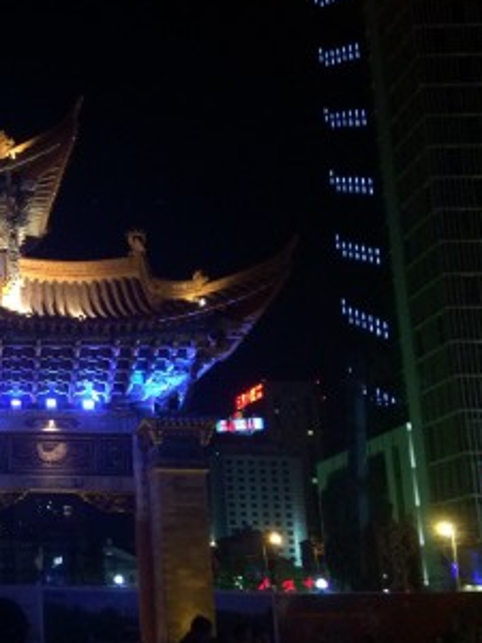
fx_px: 1077
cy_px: 317
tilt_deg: +14.4
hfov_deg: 22.5
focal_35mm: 58
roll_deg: -0.6
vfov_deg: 33.2
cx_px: -148
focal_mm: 4.15
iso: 250
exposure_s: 1/33
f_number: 2.2
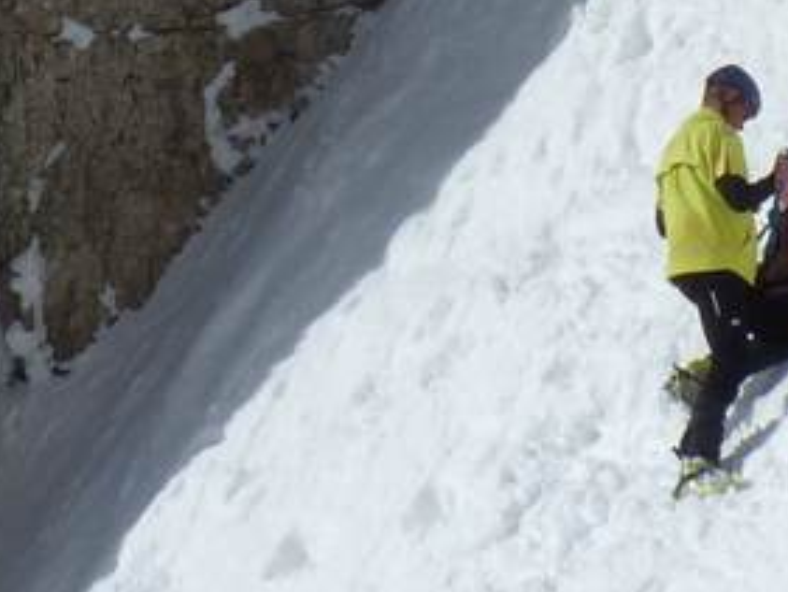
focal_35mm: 125
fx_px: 2847
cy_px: -417
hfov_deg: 15.7
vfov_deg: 11.2
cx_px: 188
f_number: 7.1
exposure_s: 1/500
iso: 80
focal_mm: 4.8
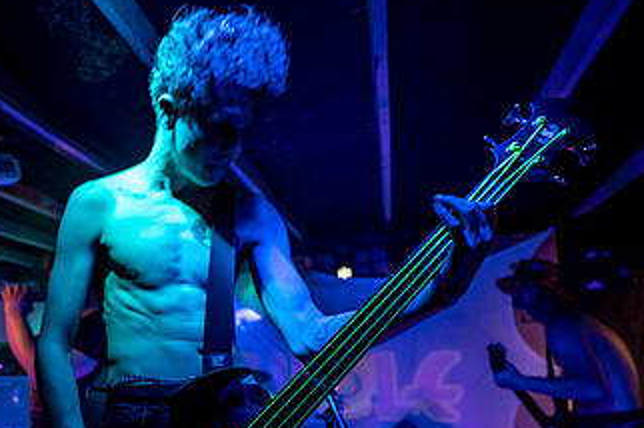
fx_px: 590
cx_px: 136
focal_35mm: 33
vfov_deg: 39.3
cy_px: 297
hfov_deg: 53.7
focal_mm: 18.3
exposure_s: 1/200
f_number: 2.8
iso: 640
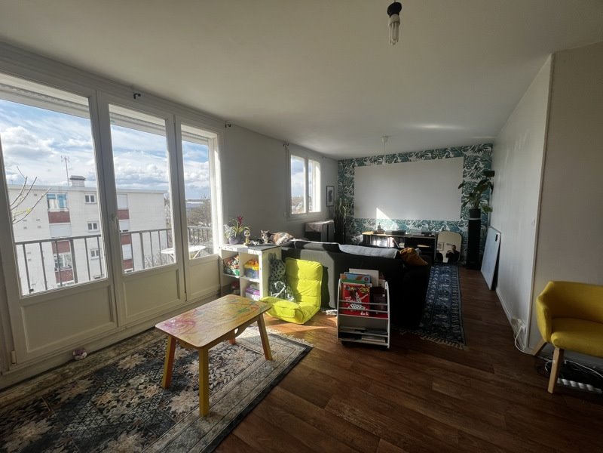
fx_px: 226
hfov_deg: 106.2
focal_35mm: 13
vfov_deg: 89.9
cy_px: 226
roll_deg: +1.2
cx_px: 302
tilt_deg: -5.4
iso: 32
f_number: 1.8
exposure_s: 1/369
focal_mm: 1.57
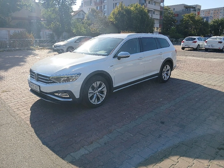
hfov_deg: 67.3
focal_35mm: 26
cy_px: 84
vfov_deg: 53.1
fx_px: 168
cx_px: 112
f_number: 1.8
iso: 20
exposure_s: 1/435
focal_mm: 3.98
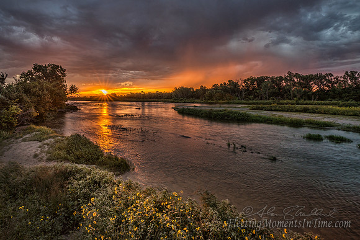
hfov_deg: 96.7
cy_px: 120
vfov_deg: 73.8
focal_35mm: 16
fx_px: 160
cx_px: 180
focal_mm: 16
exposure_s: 1/6
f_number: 11
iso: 100
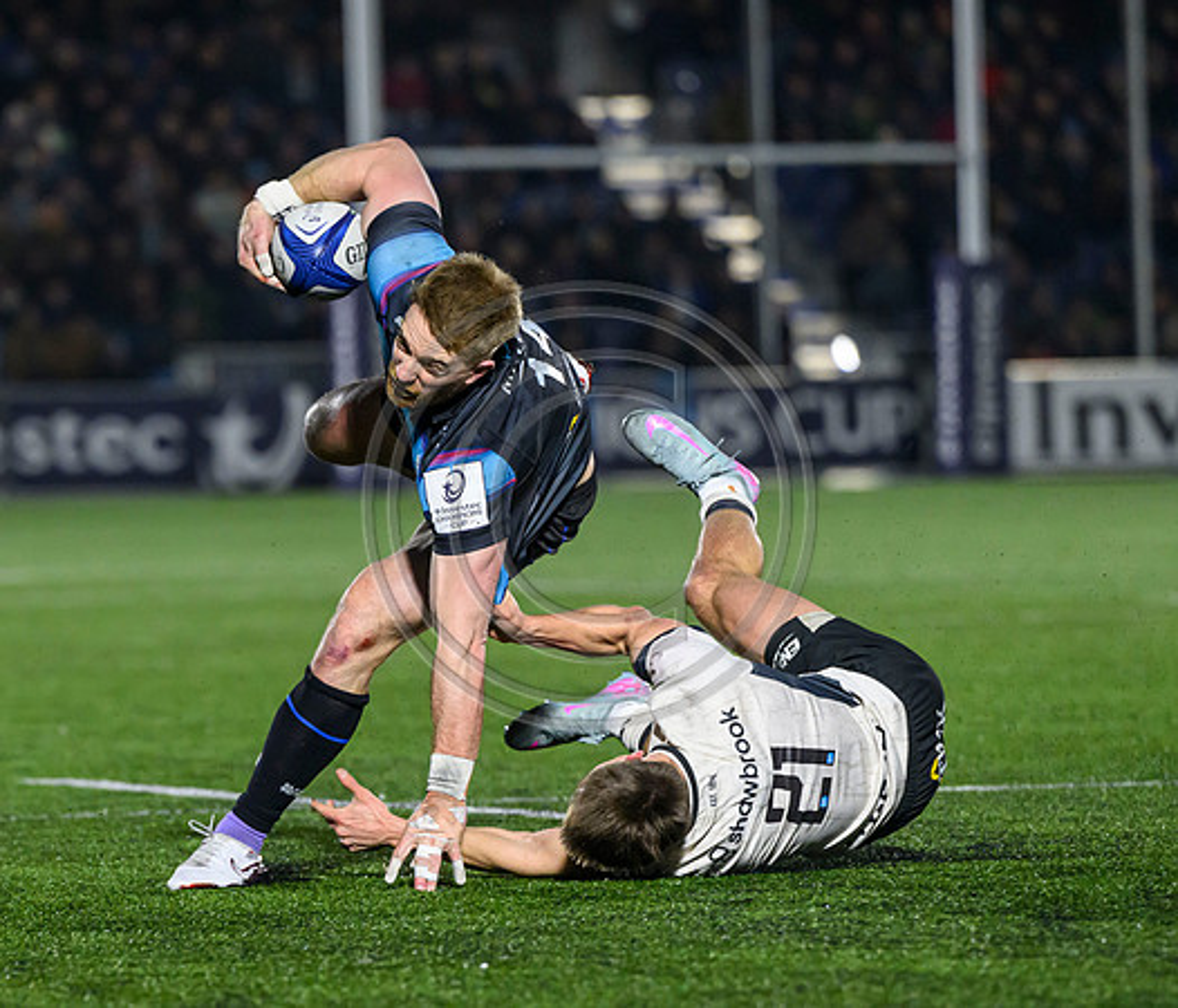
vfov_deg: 4.8
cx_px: 577
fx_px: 12071
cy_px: 662
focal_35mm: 337
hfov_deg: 5.6
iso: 4000
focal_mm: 200
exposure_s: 1/1600
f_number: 3.5
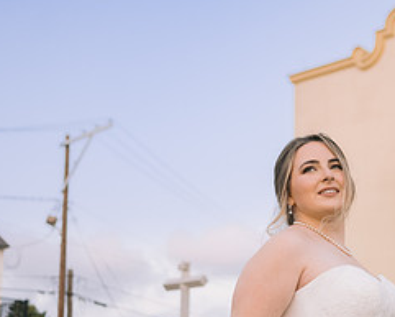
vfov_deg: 19.0
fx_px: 924
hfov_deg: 23.5
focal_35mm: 79
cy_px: 300
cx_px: 361
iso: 400
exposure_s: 1/400
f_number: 2.8
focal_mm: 35
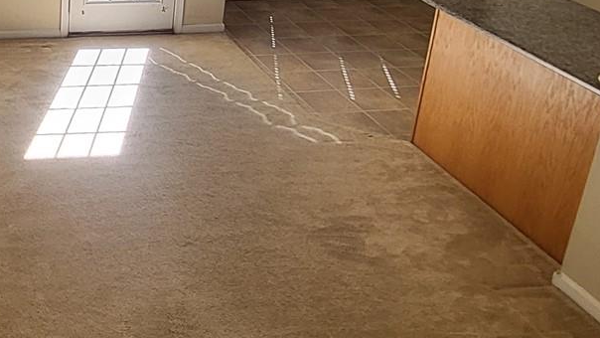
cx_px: 5
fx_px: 764
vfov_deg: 23.7
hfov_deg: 38.3
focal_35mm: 48
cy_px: -12
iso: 64
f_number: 2.2
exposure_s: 1/60
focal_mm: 1.74
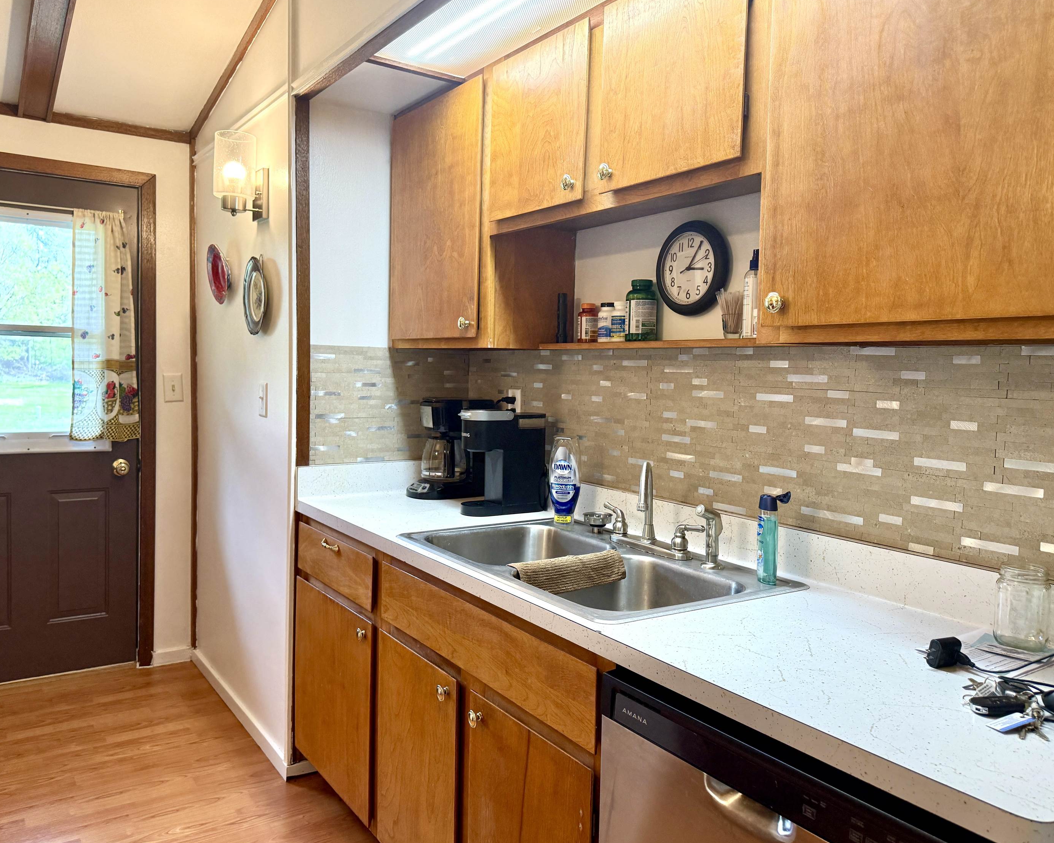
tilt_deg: -4.0
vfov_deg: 54.9
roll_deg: -0.7
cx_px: 496
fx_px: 811
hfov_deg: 66.0
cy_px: 415
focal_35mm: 26
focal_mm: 6.76
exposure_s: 1/136
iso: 200
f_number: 1.78
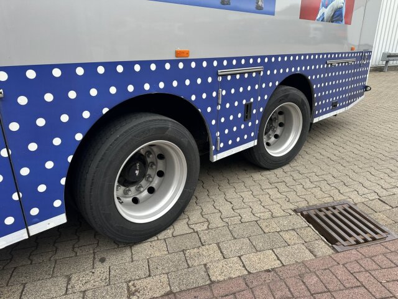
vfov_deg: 56.8
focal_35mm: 24
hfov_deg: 71.6
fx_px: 276
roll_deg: -0.7
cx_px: 199
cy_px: 150
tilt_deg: -19.9
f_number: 1.78
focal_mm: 6.86
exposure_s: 1/121
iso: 80
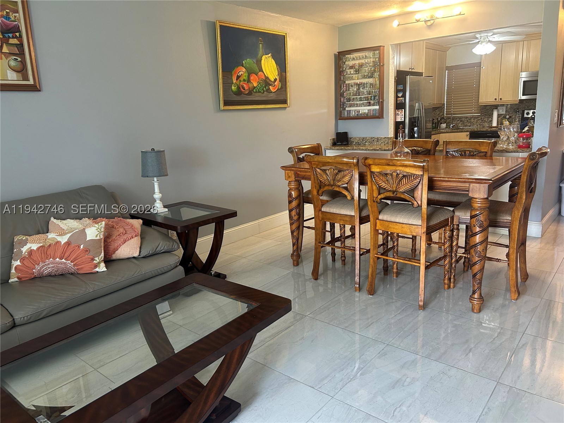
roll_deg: +3.2
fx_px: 424
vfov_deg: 53.1
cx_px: 282
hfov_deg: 67.3
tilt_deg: -13.1
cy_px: 212
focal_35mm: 26
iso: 160
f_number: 1.5
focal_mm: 5.7
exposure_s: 1/60
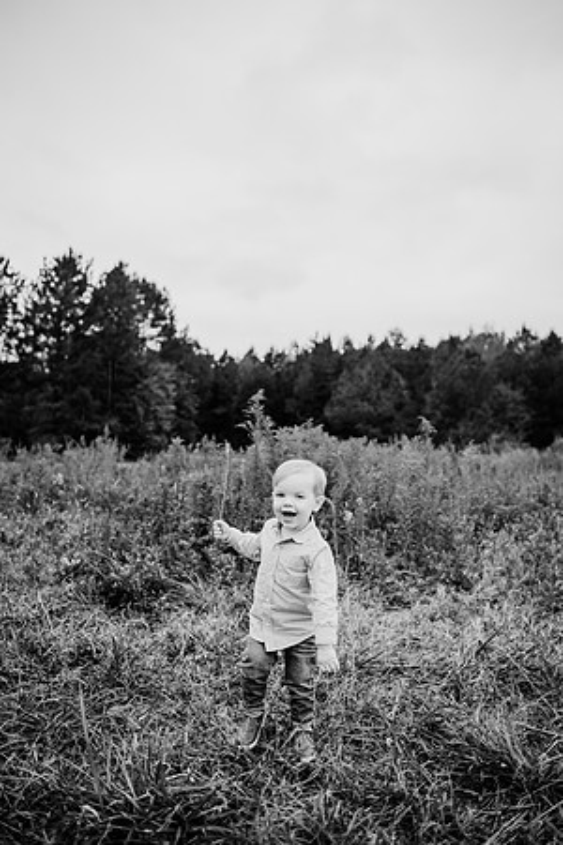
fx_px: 563
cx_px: 282
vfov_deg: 73.7
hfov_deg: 53.1
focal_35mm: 24
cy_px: 422
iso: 125
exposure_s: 1/800
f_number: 2.2
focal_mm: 24
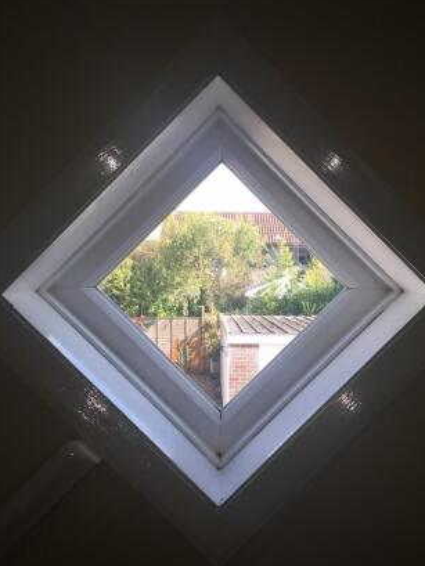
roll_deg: -0.3
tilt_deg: -2.6
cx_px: 223
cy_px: 295
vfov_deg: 58.3
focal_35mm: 31
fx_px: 507
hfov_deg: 45.4
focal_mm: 4.15
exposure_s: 1/214
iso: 32
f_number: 2.2
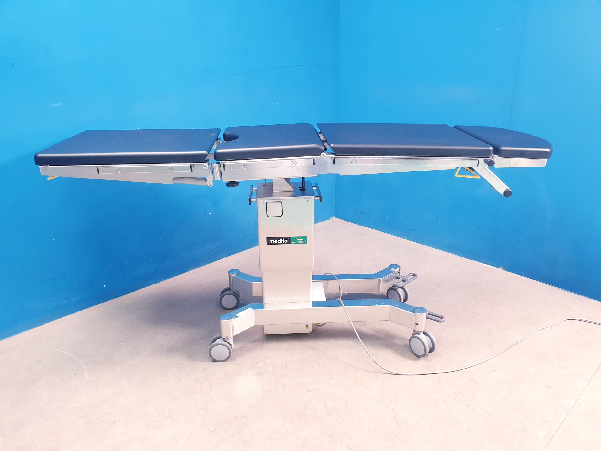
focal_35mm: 26
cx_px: 300
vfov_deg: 53.1
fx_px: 451
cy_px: 226
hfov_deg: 67.3
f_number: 2.4
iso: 320
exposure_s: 1/33
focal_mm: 4.3
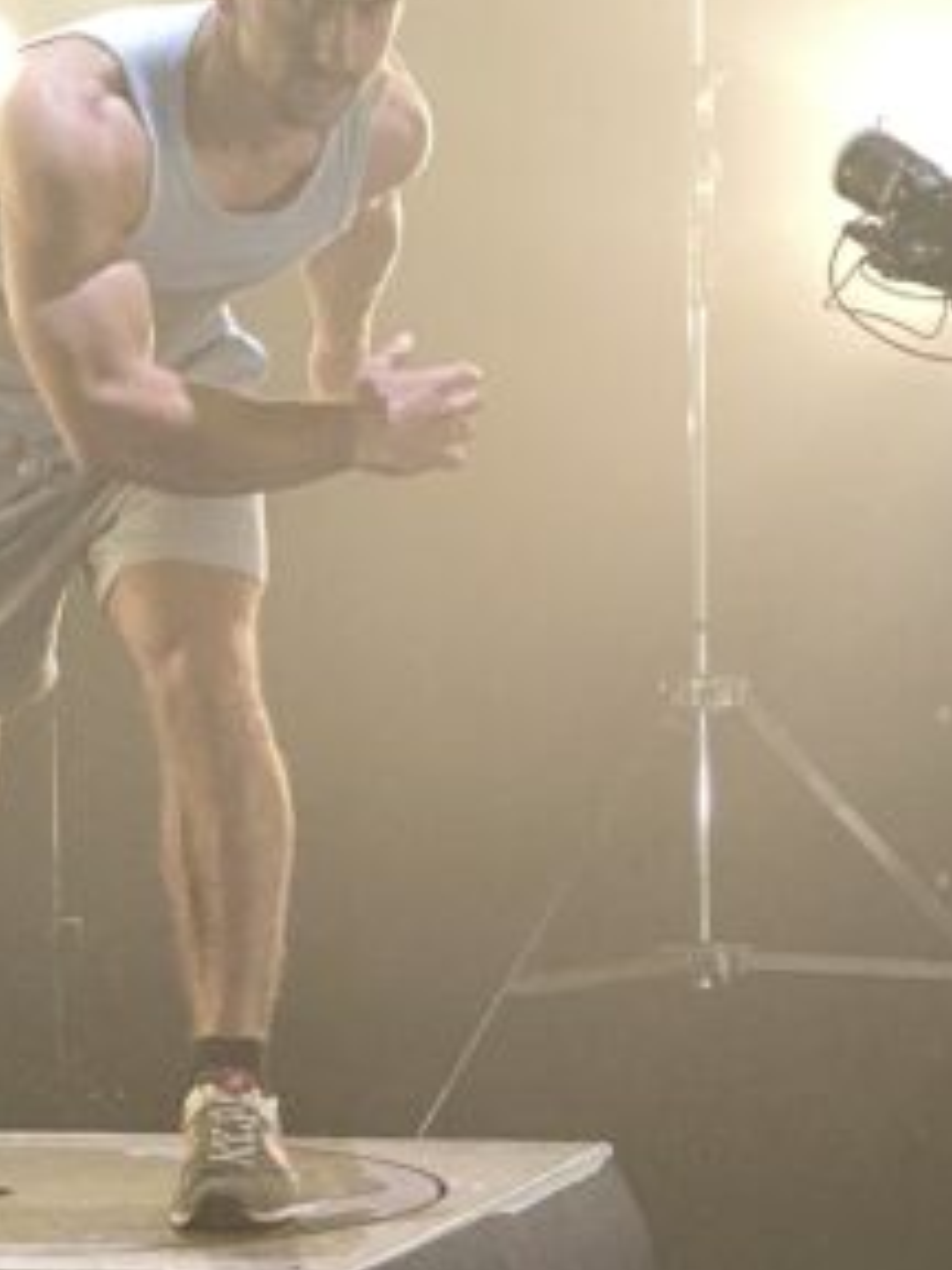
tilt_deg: +0.0
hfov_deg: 8.0
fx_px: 6784
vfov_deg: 10.7
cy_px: 600
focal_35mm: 185
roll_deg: +0.6
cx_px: -18
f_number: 2
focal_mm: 6
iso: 160
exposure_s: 1/100
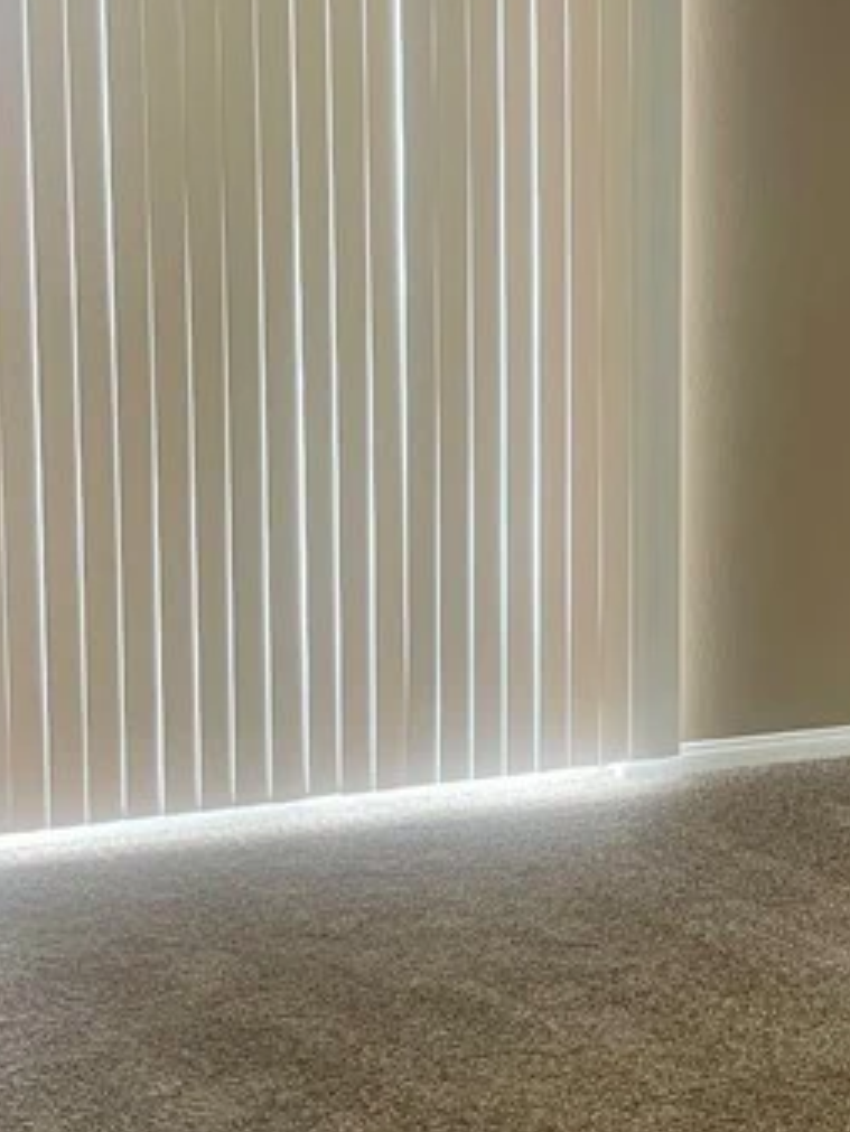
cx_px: 796
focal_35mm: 76
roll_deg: -1.3
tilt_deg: -10.2
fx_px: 2487
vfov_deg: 25.6
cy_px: 524
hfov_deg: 19.0
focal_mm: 5.1
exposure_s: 1/60
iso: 125
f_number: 1.6
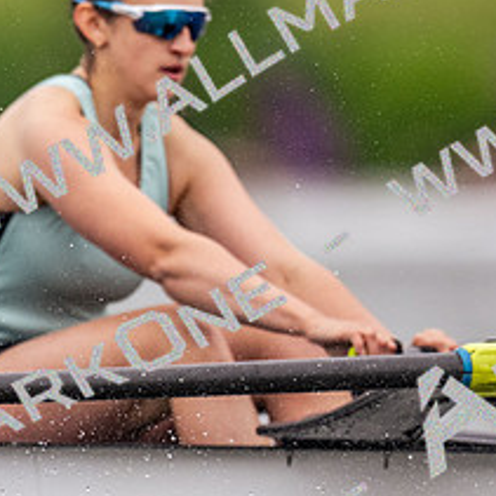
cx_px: 216
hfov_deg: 0.8
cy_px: 255
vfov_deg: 0.8
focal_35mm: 2102
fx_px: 34076
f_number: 4
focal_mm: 600
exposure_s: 1/2000
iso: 720
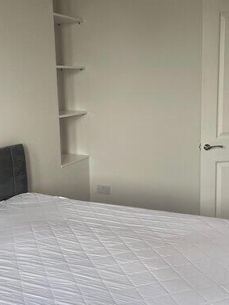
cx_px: 139
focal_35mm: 44
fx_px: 388
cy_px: 144
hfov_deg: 32.8
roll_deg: +1.4
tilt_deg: -11.0
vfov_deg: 42.9
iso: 80
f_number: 1.6
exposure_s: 1/121
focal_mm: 4.2
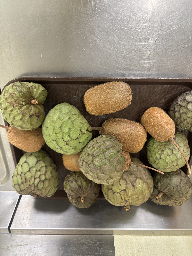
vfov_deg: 67.3
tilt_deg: -62.2
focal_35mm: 26
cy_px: 128
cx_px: 96
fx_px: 192
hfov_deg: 53.1
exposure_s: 1/50
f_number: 1.6
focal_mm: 5.96
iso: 160
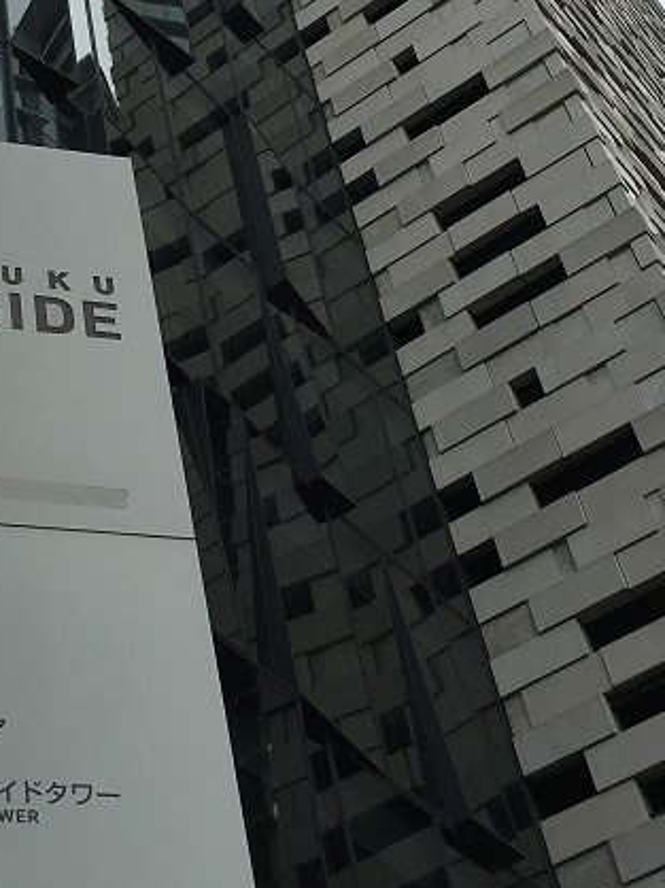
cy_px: 234
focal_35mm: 70
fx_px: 1795
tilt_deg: +50.4
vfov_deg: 27.5
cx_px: 142
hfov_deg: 20.8
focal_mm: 4.15
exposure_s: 1/2747
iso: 25
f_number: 2.2
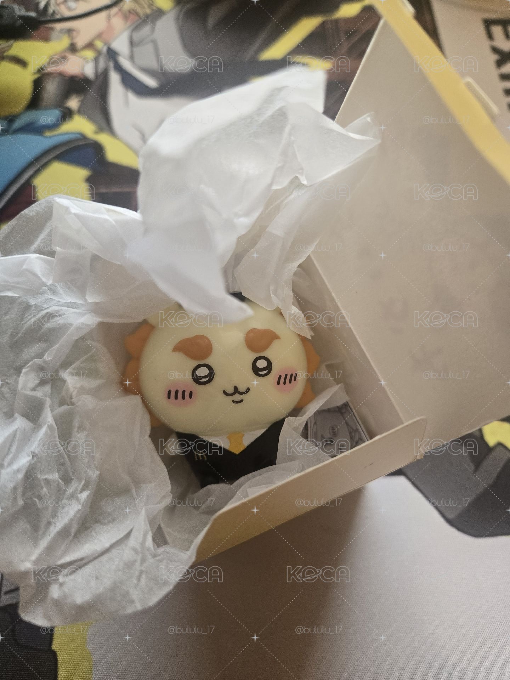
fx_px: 452
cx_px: 255
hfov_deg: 58.9
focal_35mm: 23
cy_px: 340
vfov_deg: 73.9
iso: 200
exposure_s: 1/120
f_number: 1.8
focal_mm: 5.4
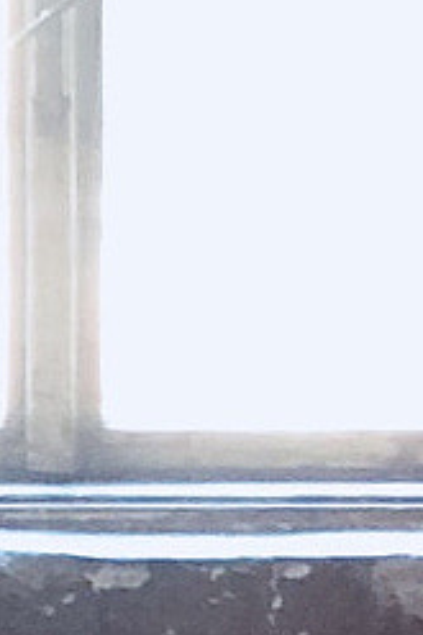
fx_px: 3318
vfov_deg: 10.9
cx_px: 58
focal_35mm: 188
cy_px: 461
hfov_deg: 7.3
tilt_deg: -7.1
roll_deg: +1.8
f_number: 1.8
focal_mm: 3.99
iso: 50
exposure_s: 1/17
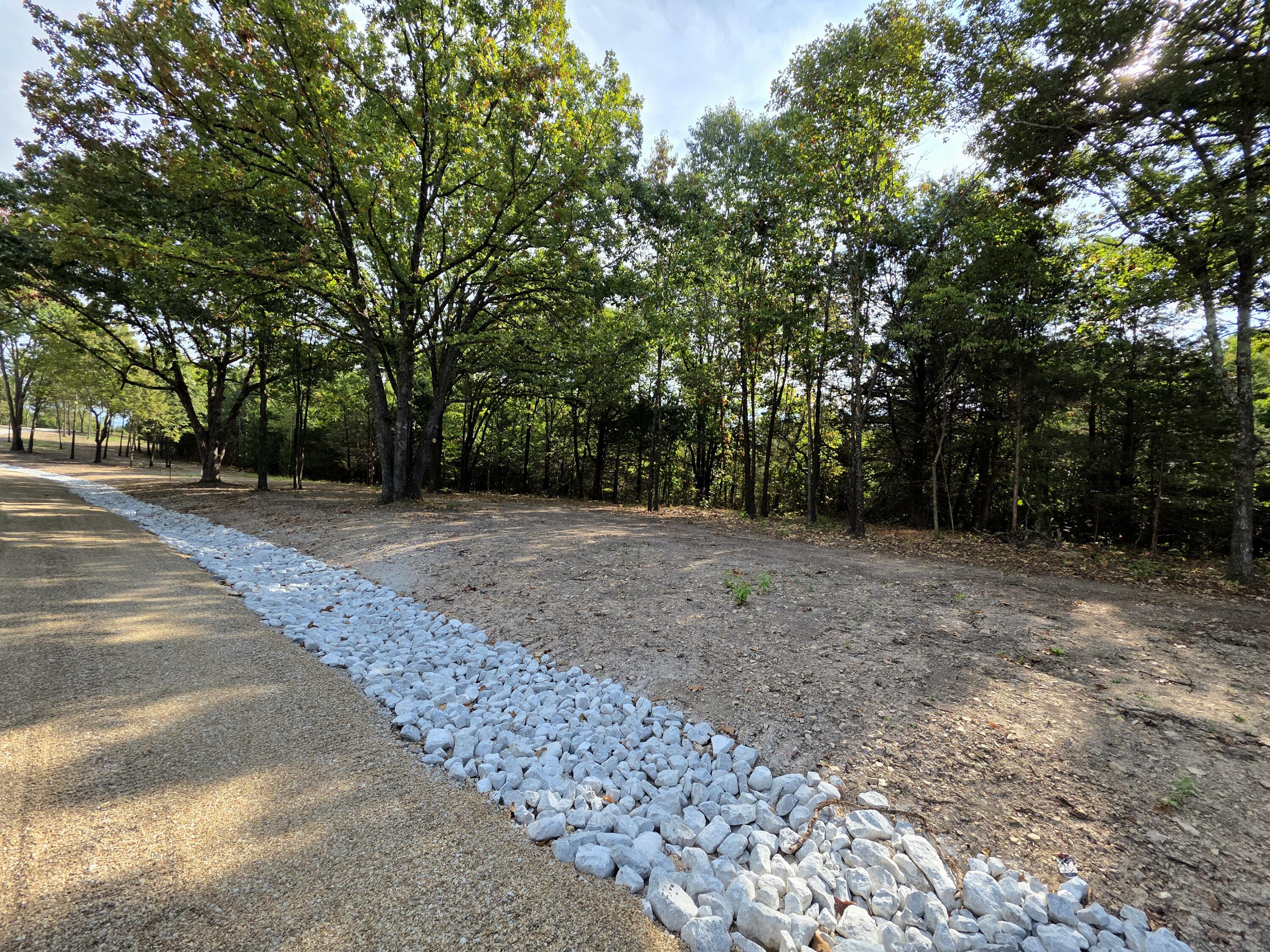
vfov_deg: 89.9
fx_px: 477
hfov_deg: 106.2
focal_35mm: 13
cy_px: 476
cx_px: 635
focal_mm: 2.2
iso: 40
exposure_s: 1/1111
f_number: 1.9
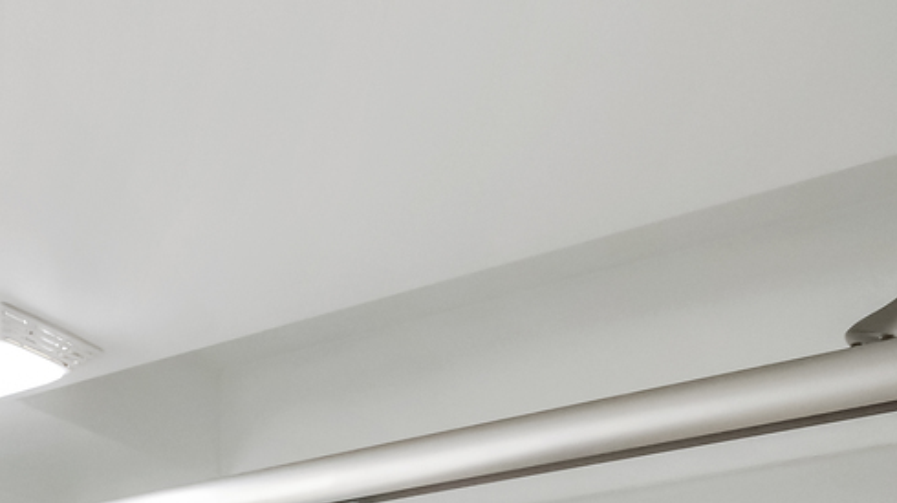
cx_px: -392
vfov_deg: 17.5
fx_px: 1236
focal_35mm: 52
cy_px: 966
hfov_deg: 28.6
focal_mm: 10
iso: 1600
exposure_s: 1/100
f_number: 5
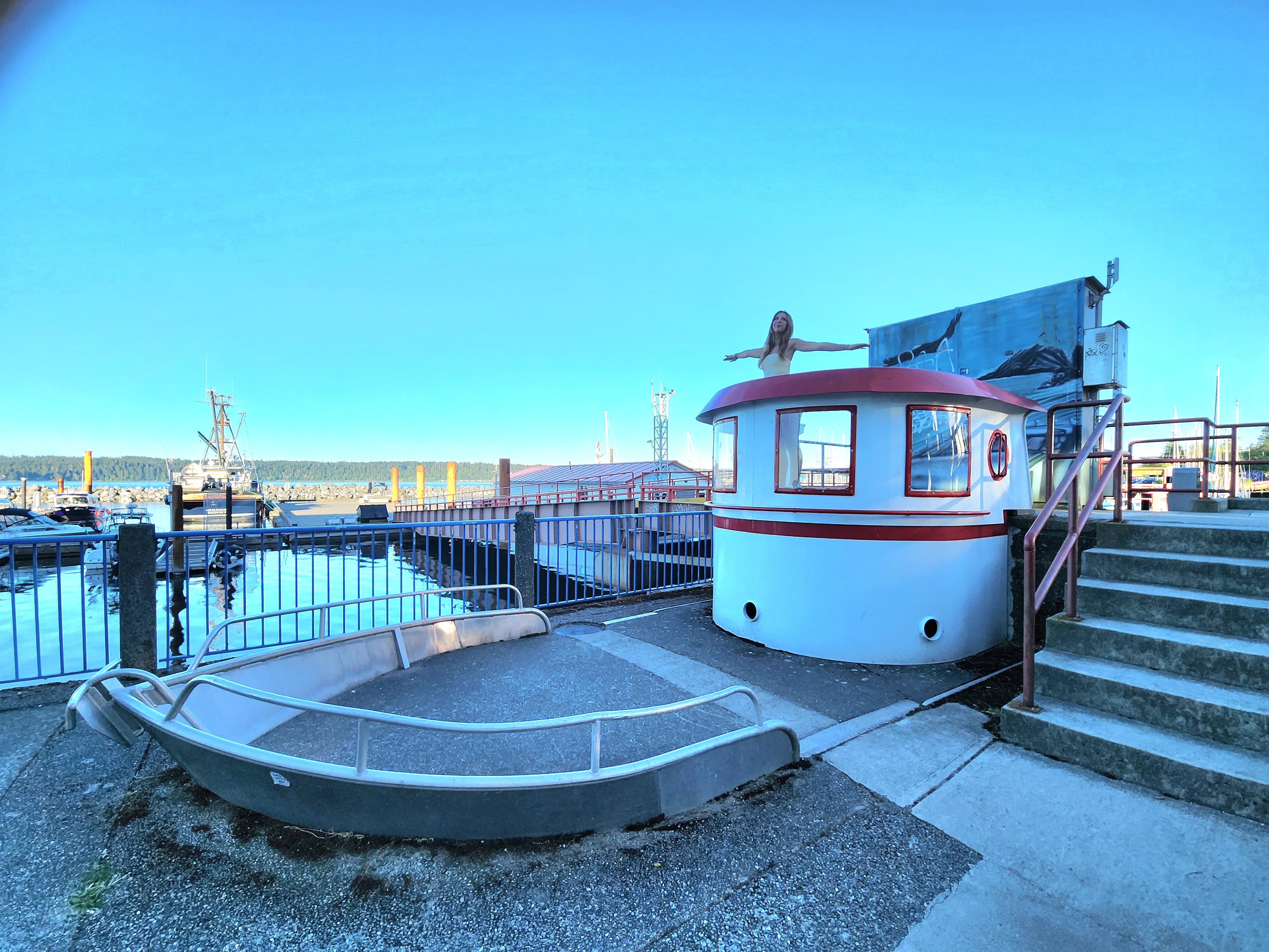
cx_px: 634
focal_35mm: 13
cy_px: 476
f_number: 2.2
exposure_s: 1/769
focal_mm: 2.2
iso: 50
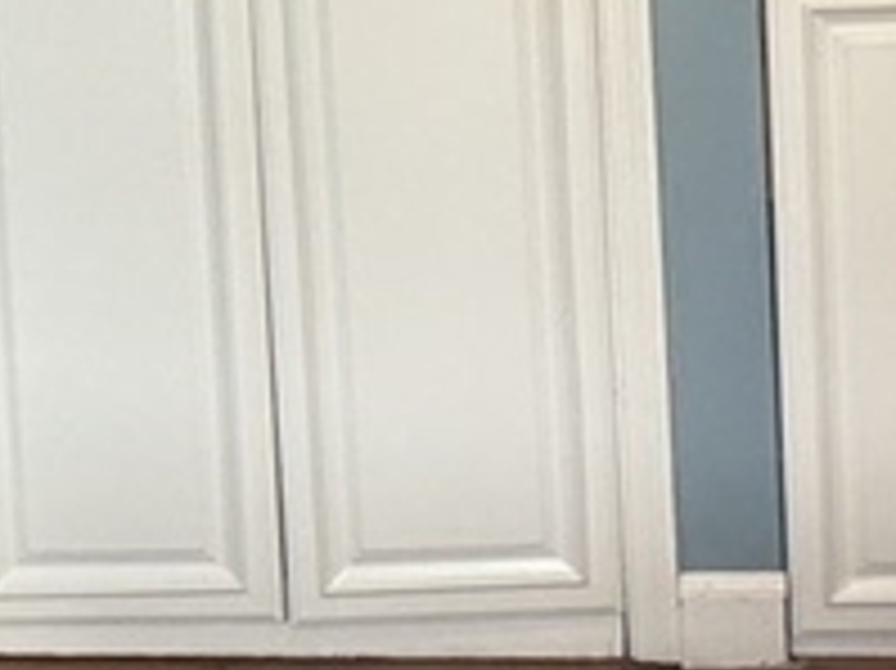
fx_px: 1863
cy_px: -162
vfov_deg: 19.1
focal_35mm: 72
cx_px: 630
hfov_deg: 26.8
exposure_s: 1/60
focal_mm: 2.22
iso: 200
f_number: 2.2
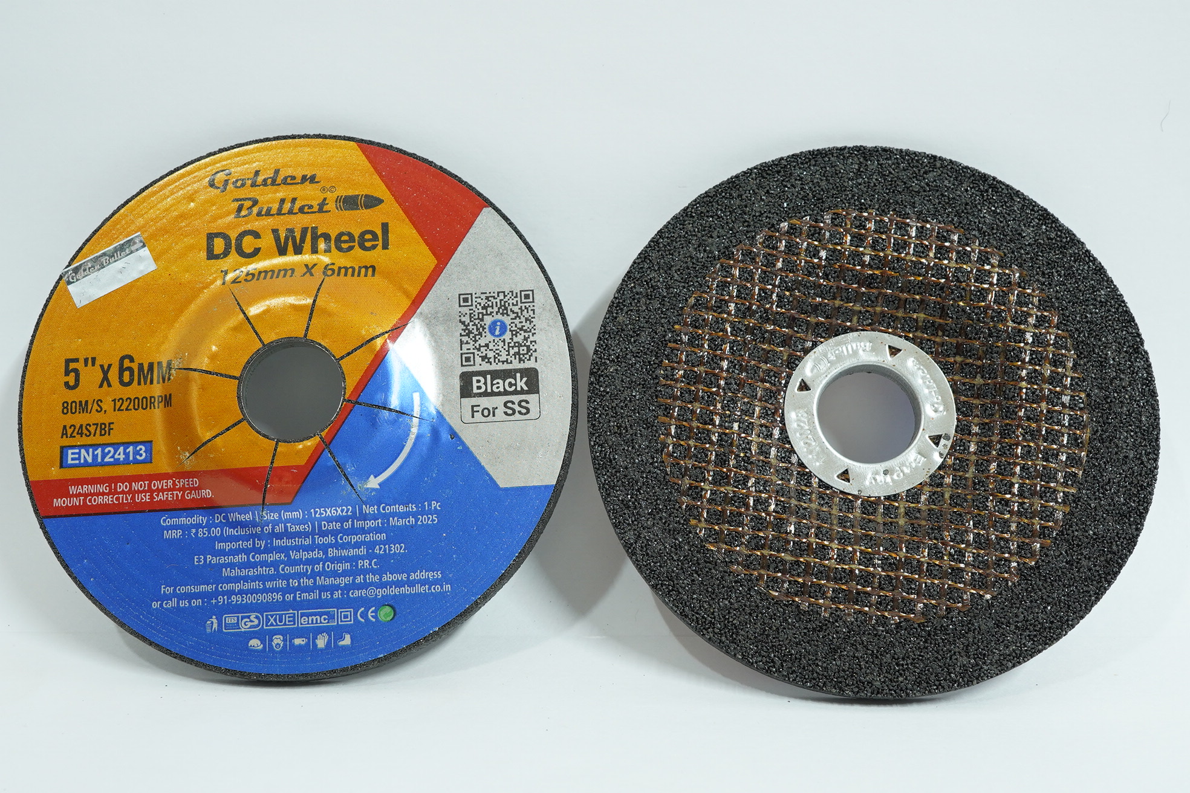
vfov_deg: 31.9
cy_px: 396
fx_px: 1388
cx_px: 595
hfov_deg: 46.4
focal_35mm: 42
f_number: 8
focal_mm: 28
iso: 800
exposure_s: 1/4
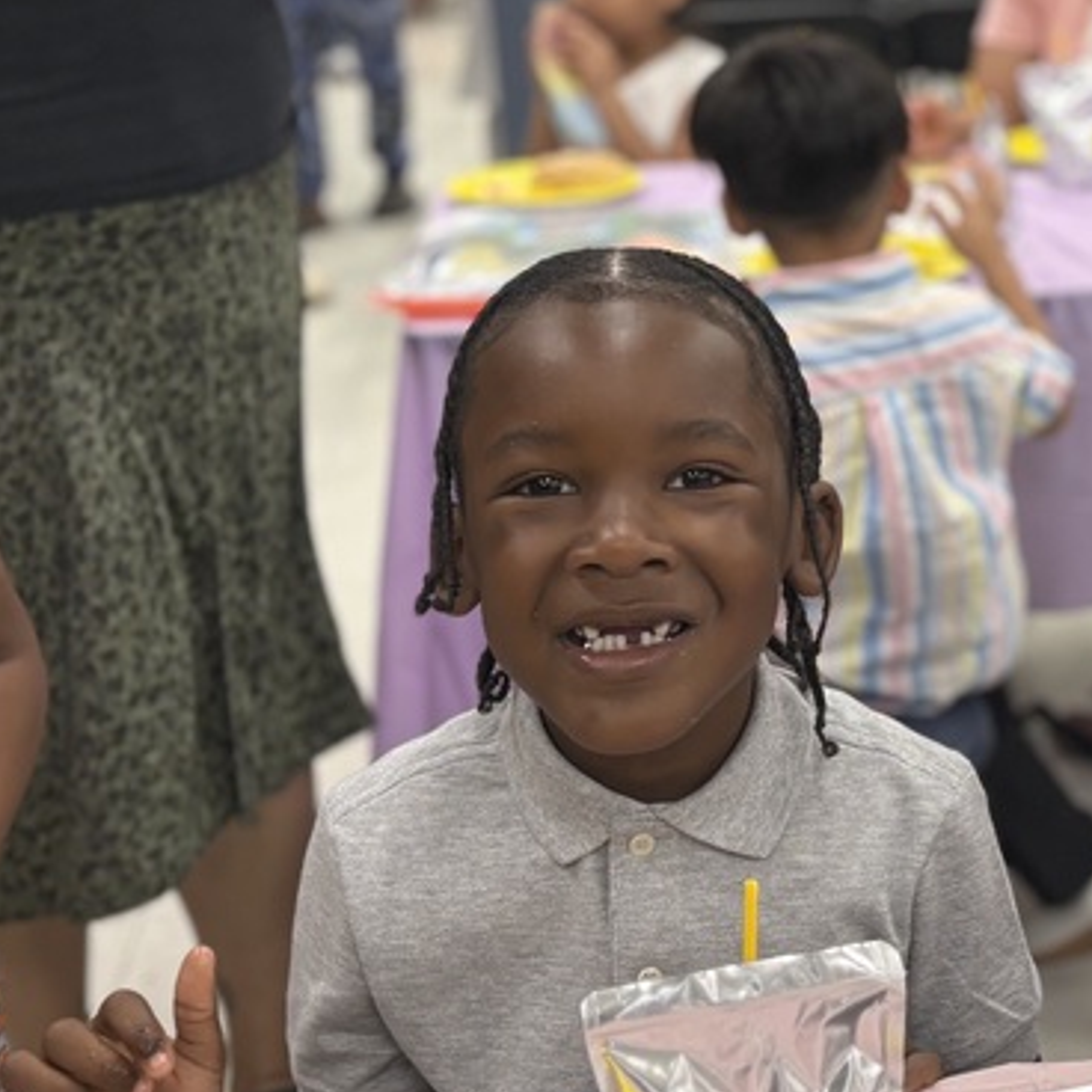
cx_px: 938
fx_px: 2284
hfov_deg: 26.2
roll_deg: +1.9
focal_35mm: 64
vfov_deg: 26.7
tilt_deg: -14.7
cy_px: 350
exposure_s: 1/60
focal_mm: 5.96
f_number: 1.6
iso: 160
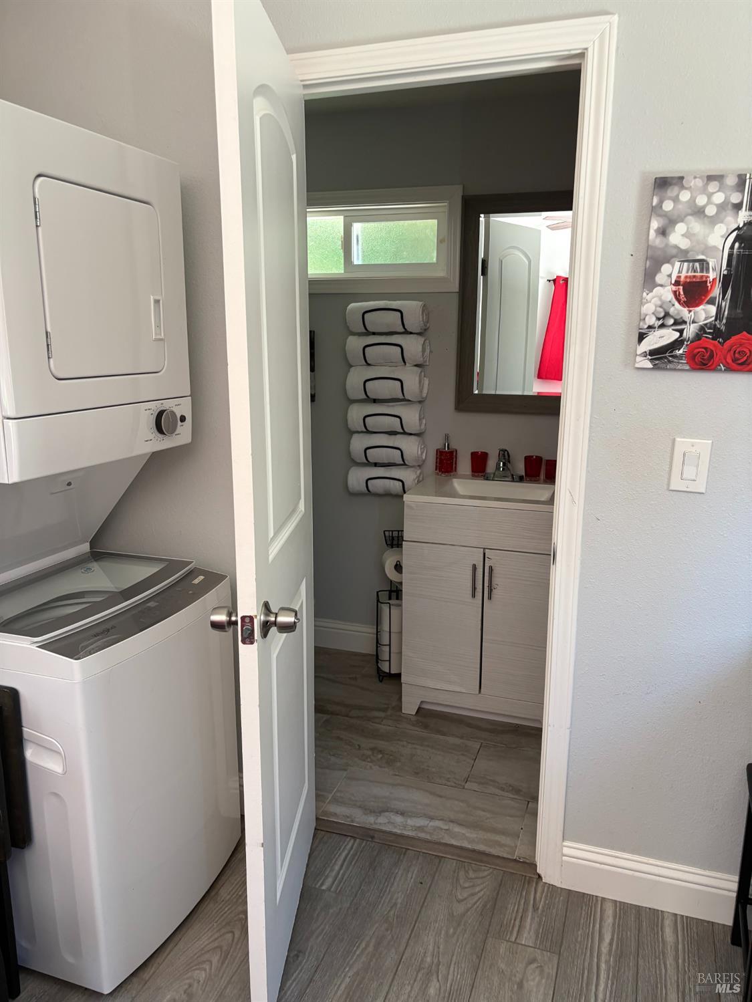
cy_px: 501
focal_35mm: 26
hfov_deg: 53.1
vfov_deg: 67.3
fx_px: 753
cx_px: 376
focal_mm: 5.96
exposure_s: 1/84
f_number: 1.6
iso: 125
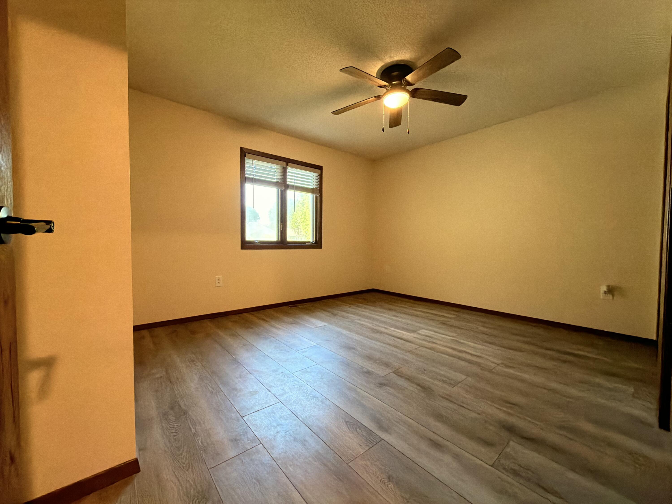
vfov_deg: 85.7
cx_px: 336
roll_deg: -0.5
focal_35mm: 14
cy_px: 252
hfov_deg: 102.1
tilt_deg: -2.2
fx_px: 272
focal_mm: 2.22
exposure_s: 1/60
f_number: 2.2
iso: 800
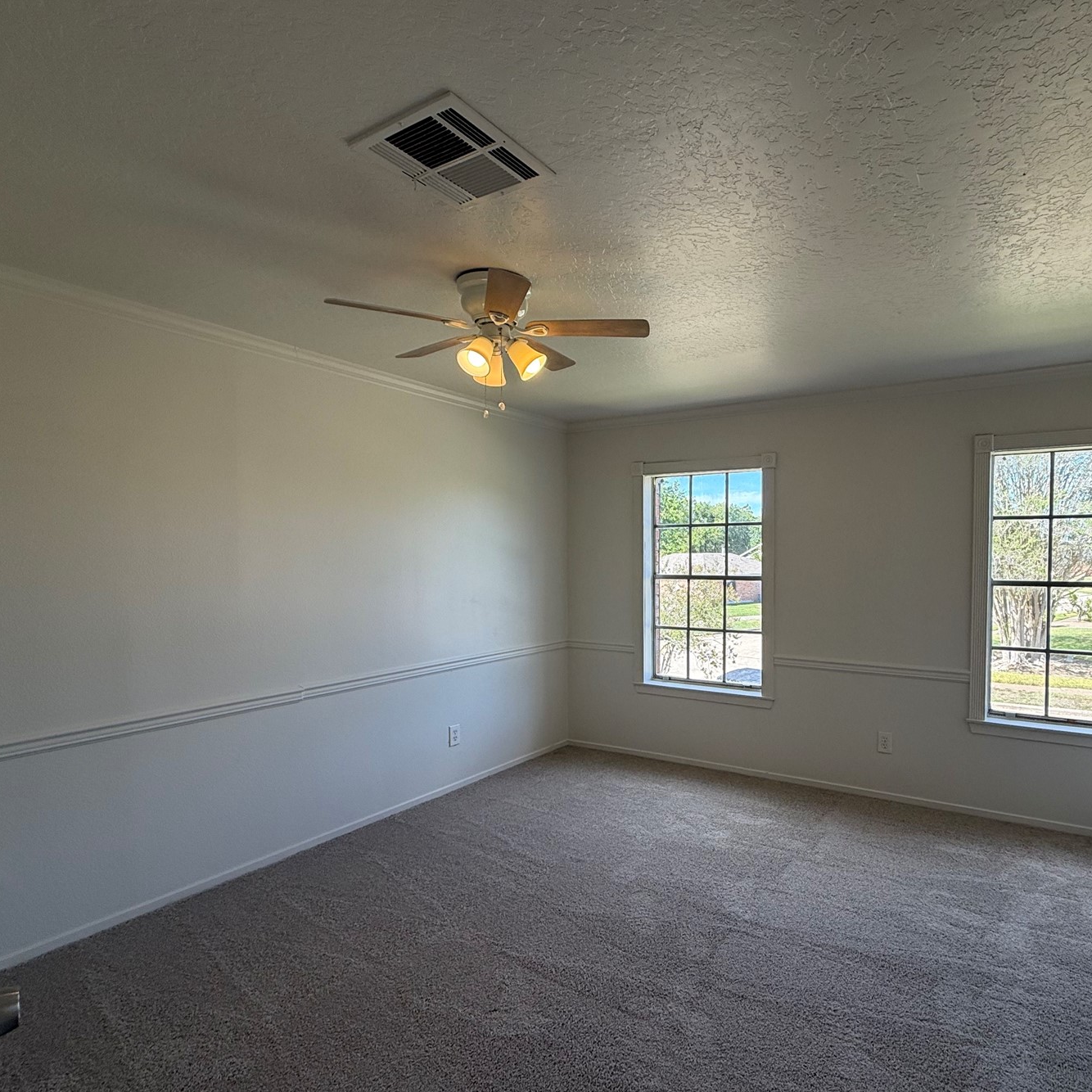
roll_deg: +0.0
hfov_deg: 76.7
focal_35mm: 19
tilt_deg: -2.0
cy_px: 575
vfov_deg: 77.6
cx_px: 663
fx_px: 678
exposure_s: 1/120
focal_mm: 2.22
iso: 64
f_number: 2.2
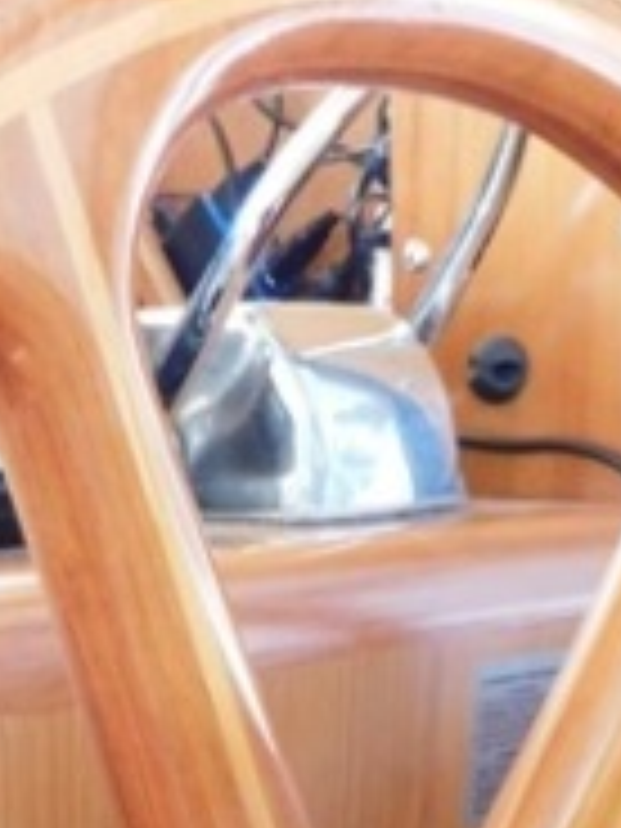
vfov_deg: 22.5
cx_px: 72
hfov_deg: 19.3
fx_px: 1794
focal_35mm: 75
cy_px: 1152
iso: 400
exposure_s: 1/8
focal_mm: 4
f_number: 3
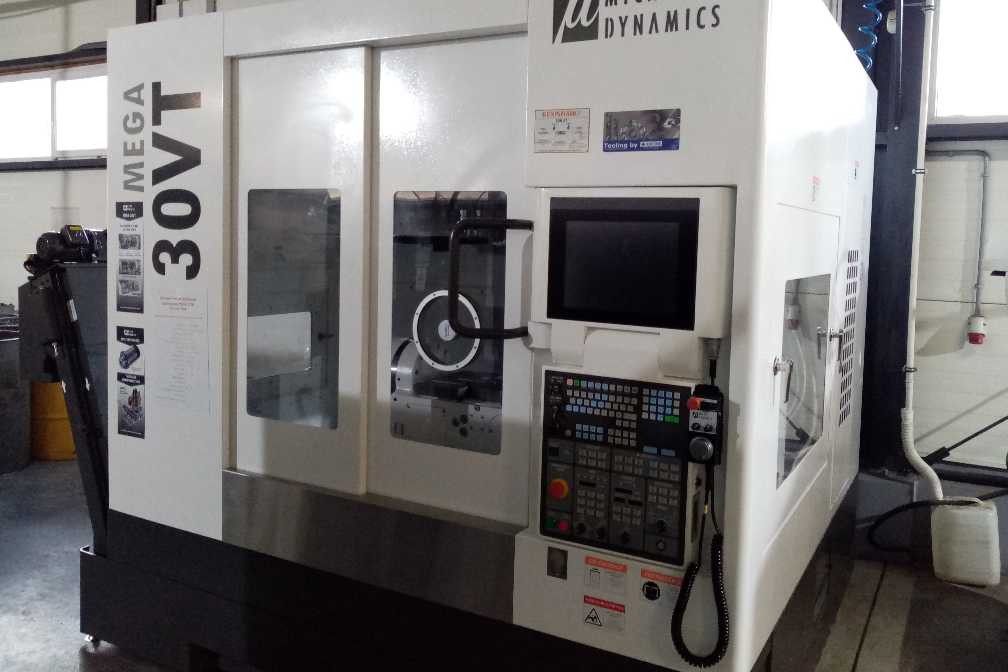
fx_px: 784
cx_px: 517
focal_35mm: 28
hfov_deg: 65.5
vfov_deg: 46.3
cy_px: 287
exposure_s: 1/25
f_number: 1.8
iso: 359
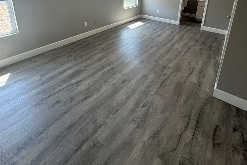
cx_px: 125
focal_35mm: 20
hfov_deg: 84.0
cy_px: 19
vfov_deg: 54.6
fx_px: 137
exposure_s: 1/120
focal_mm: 2.22
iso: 125
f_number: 2.2
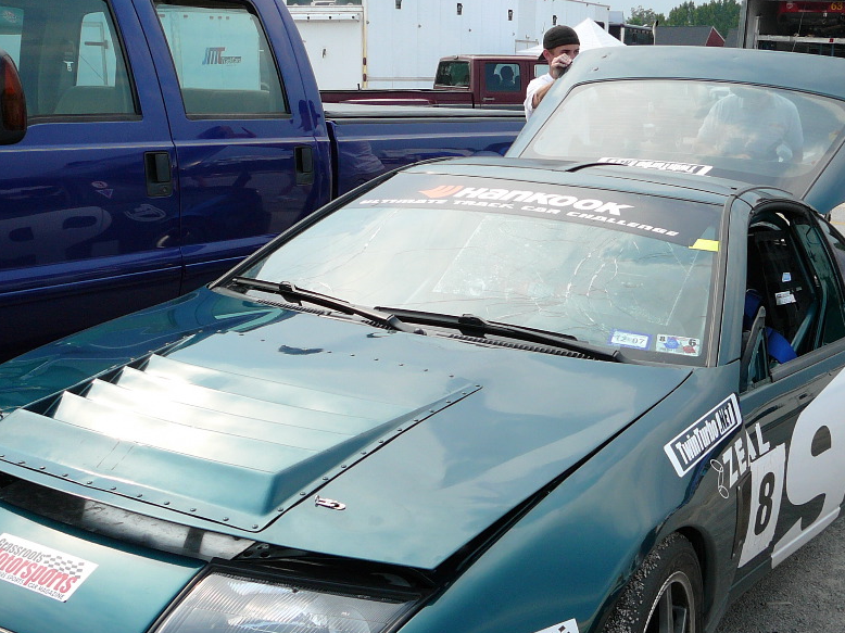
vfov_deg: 32.0
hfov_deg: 41.9
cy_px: 393
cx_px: 503
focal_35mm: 45
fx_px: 1098
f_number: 2.8
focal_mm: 5.2
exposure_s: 1/400
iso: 80
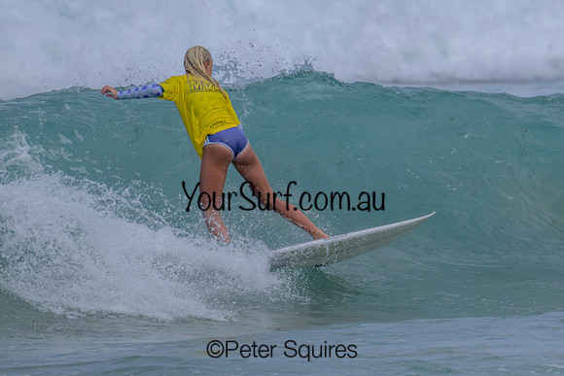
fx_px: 16932
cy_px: 143
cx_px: 381
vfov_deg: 1.3
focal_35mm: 1081
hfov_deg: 1.9
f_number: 11
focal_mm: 800
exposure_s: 1/2000
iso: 560
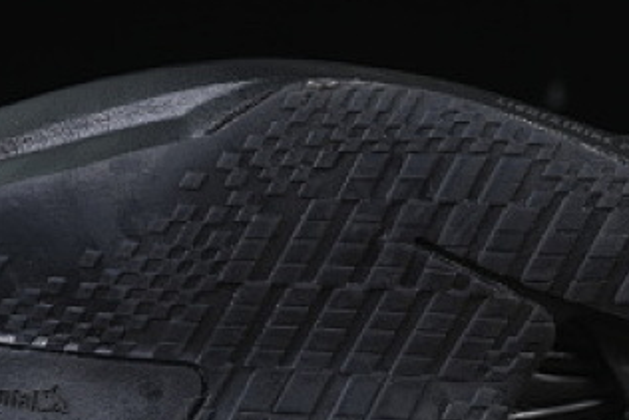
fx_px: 4475
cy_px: 225
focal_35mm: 256
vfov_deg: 5.4
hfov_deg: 8.0
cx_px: 524
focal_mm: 50
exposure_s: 1/50
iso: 160
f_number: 6.3
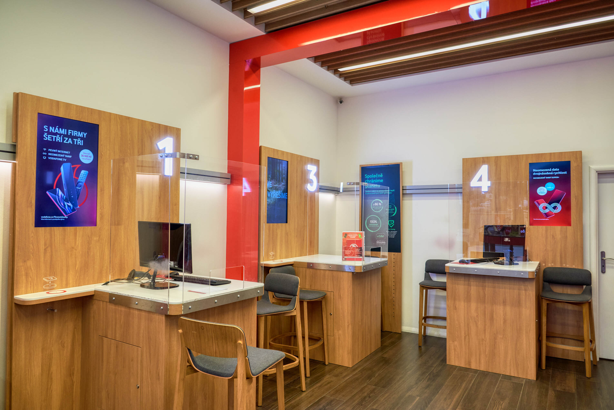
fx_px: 409
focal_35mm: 24
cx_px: 307
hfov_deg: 73.7
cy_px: 205
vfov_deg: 53.2
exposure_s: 1/30
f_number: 8
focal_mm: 24
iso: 720
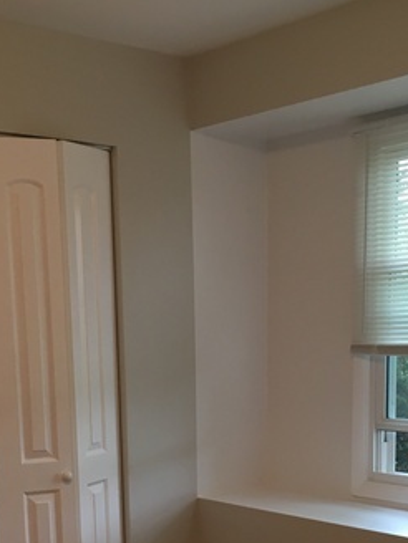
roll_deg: +2.3
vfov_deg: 31.4
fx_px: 927
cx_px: 166
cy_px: 471
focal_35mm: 59
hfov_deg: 24.8
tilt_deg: -9.0
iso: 50
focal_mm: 4.15
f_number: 2.2
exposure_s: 1/30
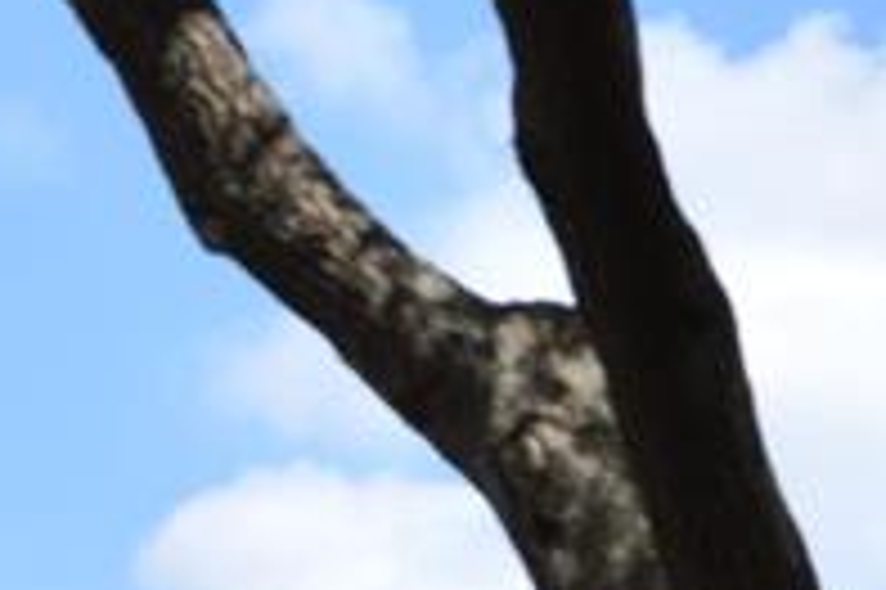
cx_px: 2118
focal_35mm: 180
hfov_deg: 10.0
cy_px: 1112
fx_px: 4416
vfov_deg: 7.4
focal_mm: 23
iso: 200
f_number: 11
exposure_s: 1/200
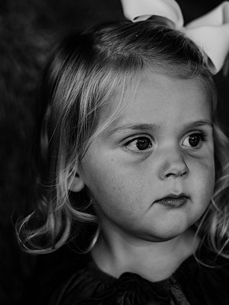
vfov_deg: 26.7
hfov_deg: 20.1
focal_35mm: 73
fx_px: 643
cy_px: 154
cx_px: 146
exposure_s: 1/800
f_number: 2.8
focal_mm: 50
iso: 200
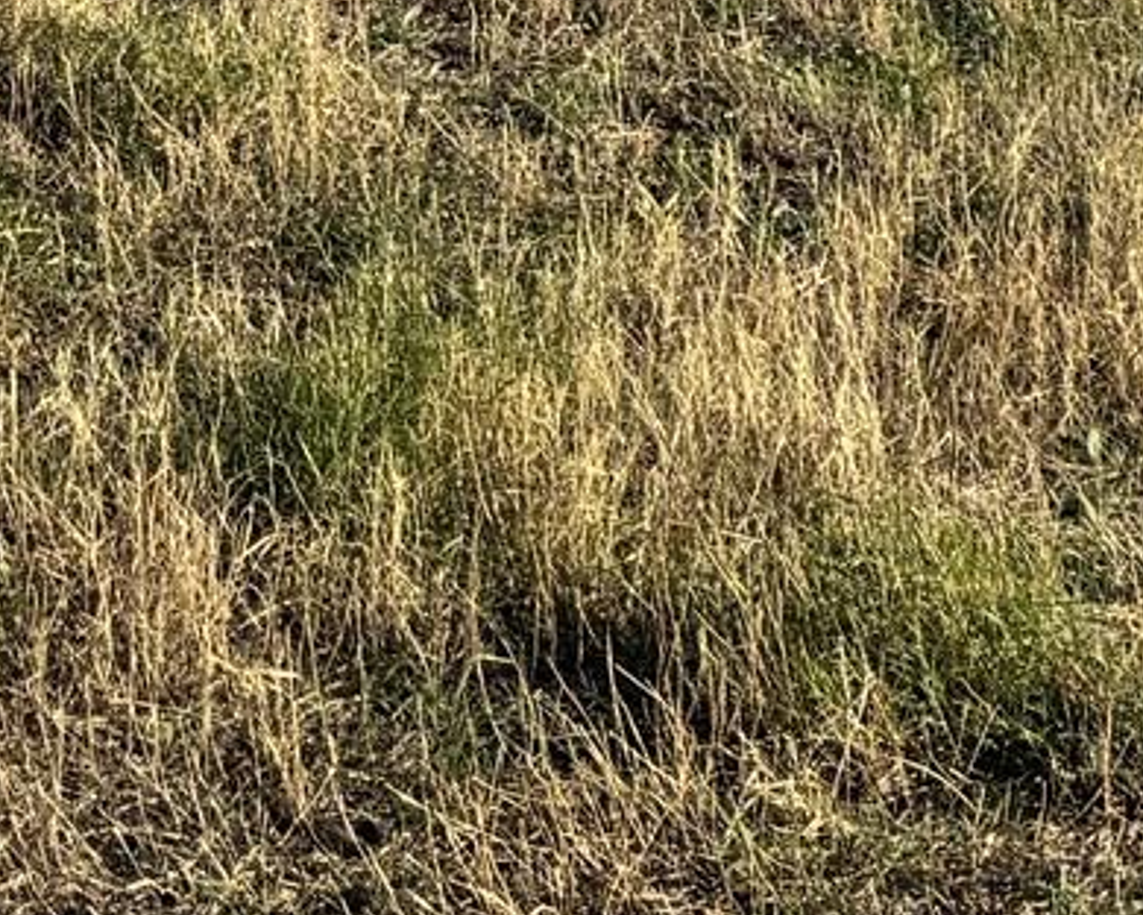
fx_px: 4161
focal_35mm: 123
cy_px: -1267
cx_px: -410
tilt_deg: +2.6
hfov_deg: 14.8
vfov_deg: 10.7
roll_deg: +0.3
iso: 80
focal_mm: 6.86
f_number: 1.78
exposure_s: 1/3096
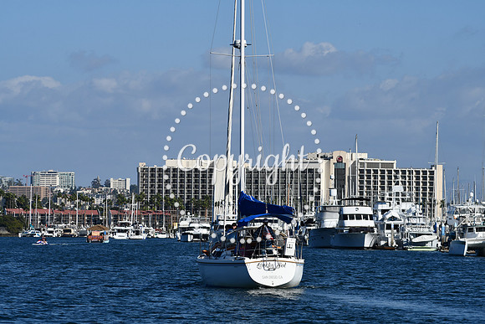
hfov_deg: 12.2
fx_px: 2264
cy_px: 162
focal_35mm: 168
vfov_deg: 8.2
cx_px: 242
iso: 100
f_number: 9
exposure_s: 1/640
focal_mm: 112
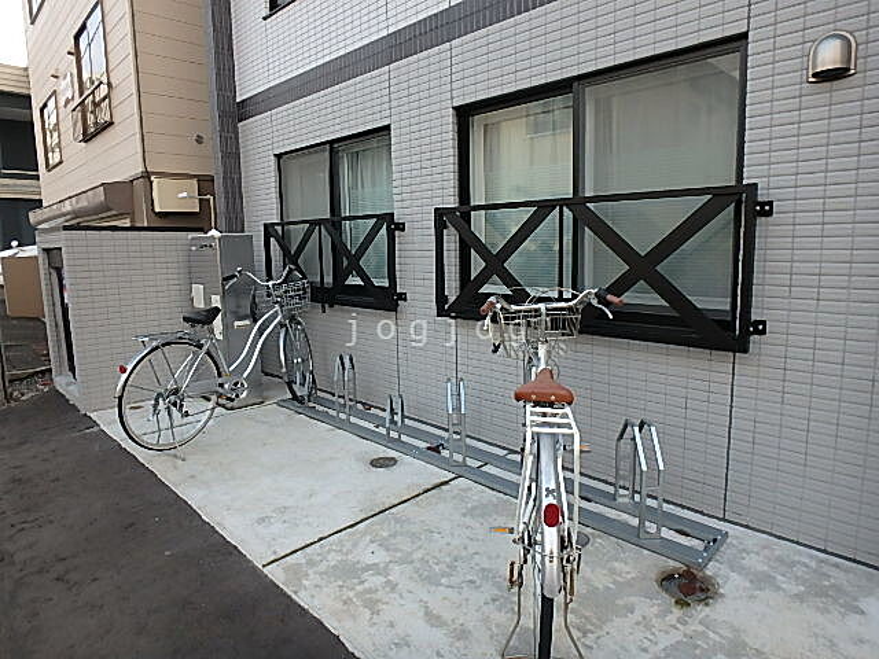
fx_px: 533
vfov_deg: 63.4
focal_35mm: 21
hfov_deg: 79.0
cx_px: 440
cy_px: 330
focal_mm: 3.7
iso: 125
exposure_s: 1/80
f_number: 3.5
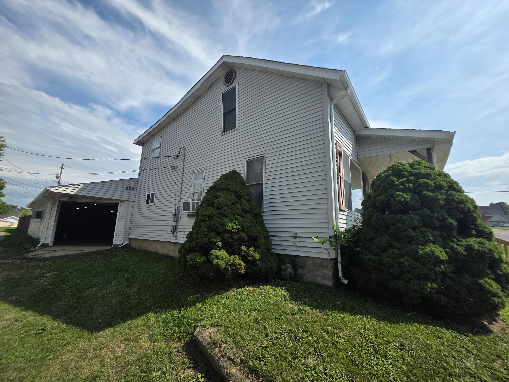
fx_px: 191
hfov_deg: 106.2
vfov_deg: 89.9
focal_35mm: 13
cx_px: 254
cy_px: 191
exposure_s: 1/2531
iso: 40
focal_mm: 2.2
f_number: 1.9
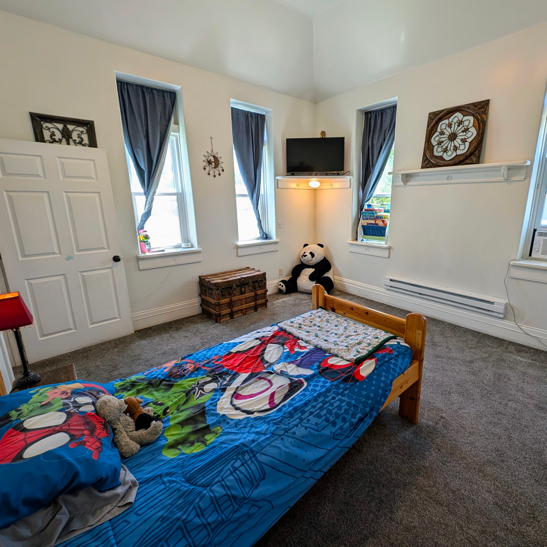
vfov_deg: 91.1
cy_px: 270
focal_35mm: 15
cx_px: 308
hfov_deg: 90.7
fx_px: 268
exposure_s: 1/60
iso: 52
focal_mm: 2.23
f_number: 1.95
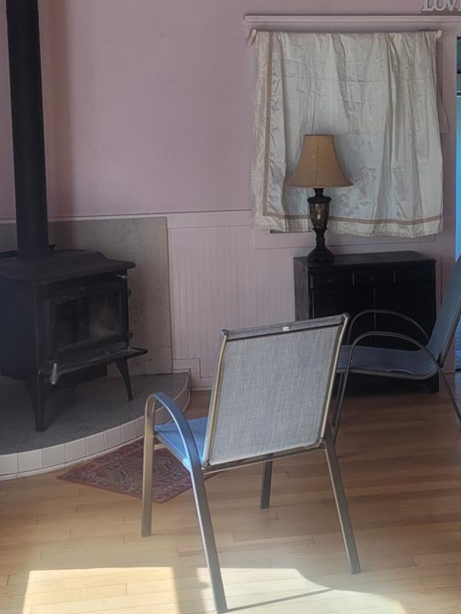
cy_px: 247
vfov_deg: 35.4
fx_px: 958
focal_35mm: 54
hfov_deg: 27.0
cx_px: 277
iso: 40
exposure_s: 1/120
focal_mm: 5.4
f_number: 1.8
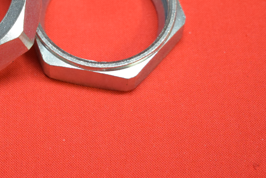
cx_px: 45
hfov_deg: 16.9
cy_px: 11
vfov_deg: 11.3
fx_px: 887
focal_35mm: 120
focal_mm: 38
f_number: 5
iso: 1250
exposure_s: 1/60
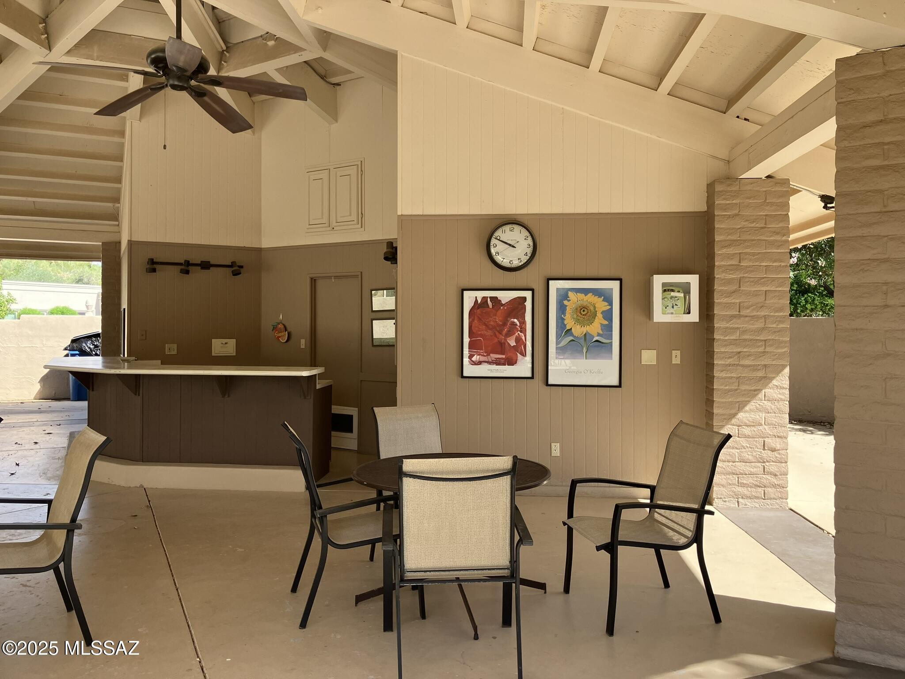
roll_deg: -1.5
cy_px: 340
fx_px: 732
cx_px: 452
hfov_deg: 63.4
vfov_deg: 49.7
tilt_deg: +1.6
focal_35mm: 28
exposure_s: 1/450
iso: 32
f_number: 1.8
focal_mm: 3.99
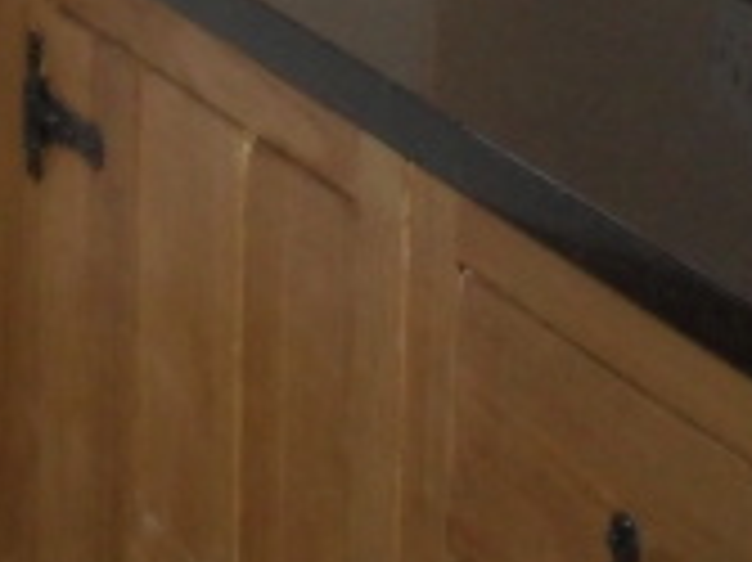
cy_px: -157
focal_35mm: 236
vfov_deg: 6.2
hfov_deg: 8.3
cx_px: -99
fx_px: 5123
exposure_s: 1/60
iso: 320
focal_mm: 13.6
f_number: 5
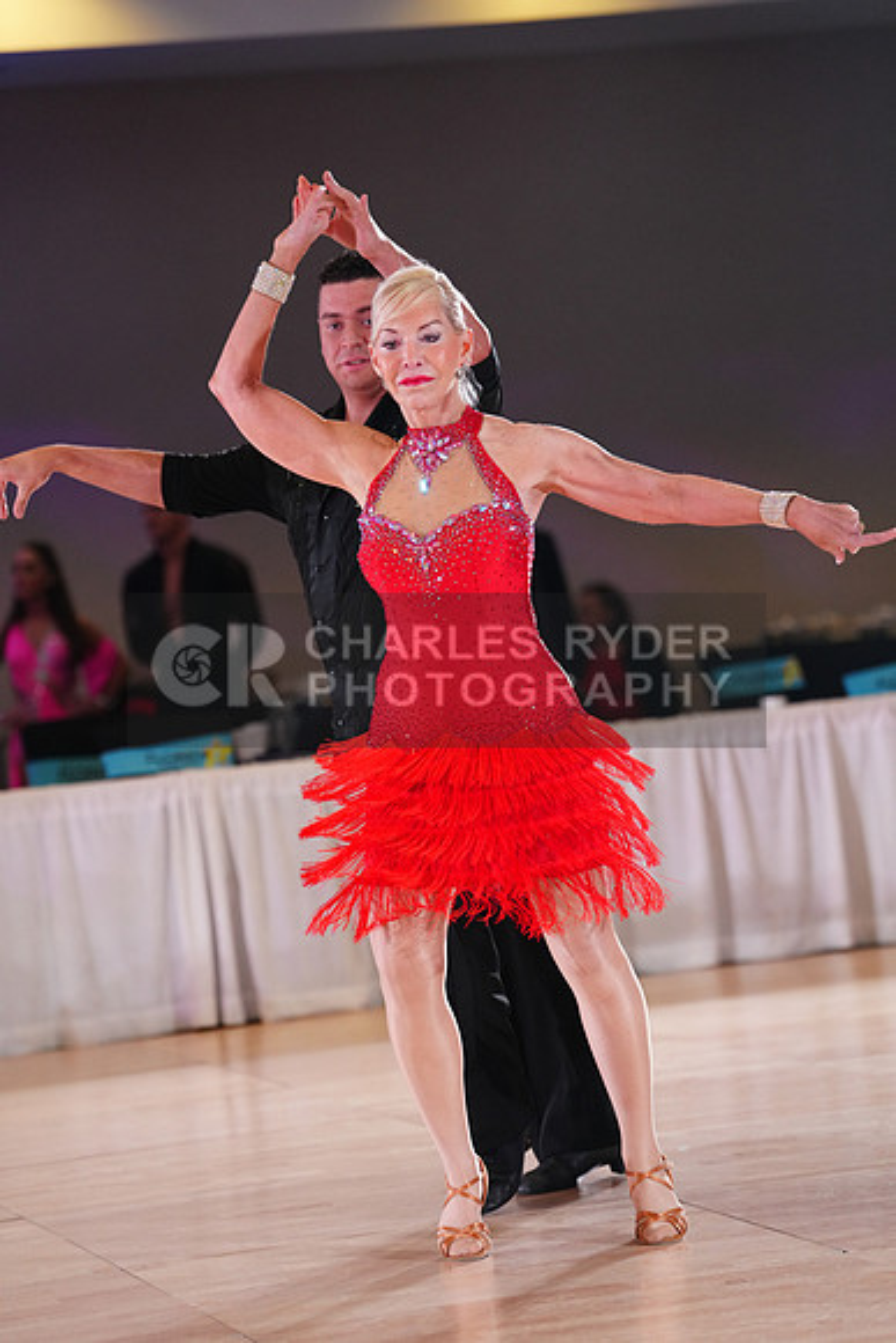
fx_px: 4589
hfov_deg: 11.2
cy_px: 672
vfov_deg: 16.6
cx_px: 448
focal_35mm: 123
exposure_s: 1/500
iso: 2500
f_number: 2.8
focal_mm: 123
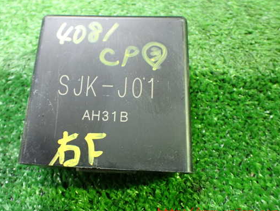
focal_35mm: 35
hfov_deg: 52.4
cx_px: 117
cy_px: 97
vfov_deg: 40.7
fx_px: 283
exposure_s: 1/30
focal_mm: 5.4
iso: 800
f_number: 2.3
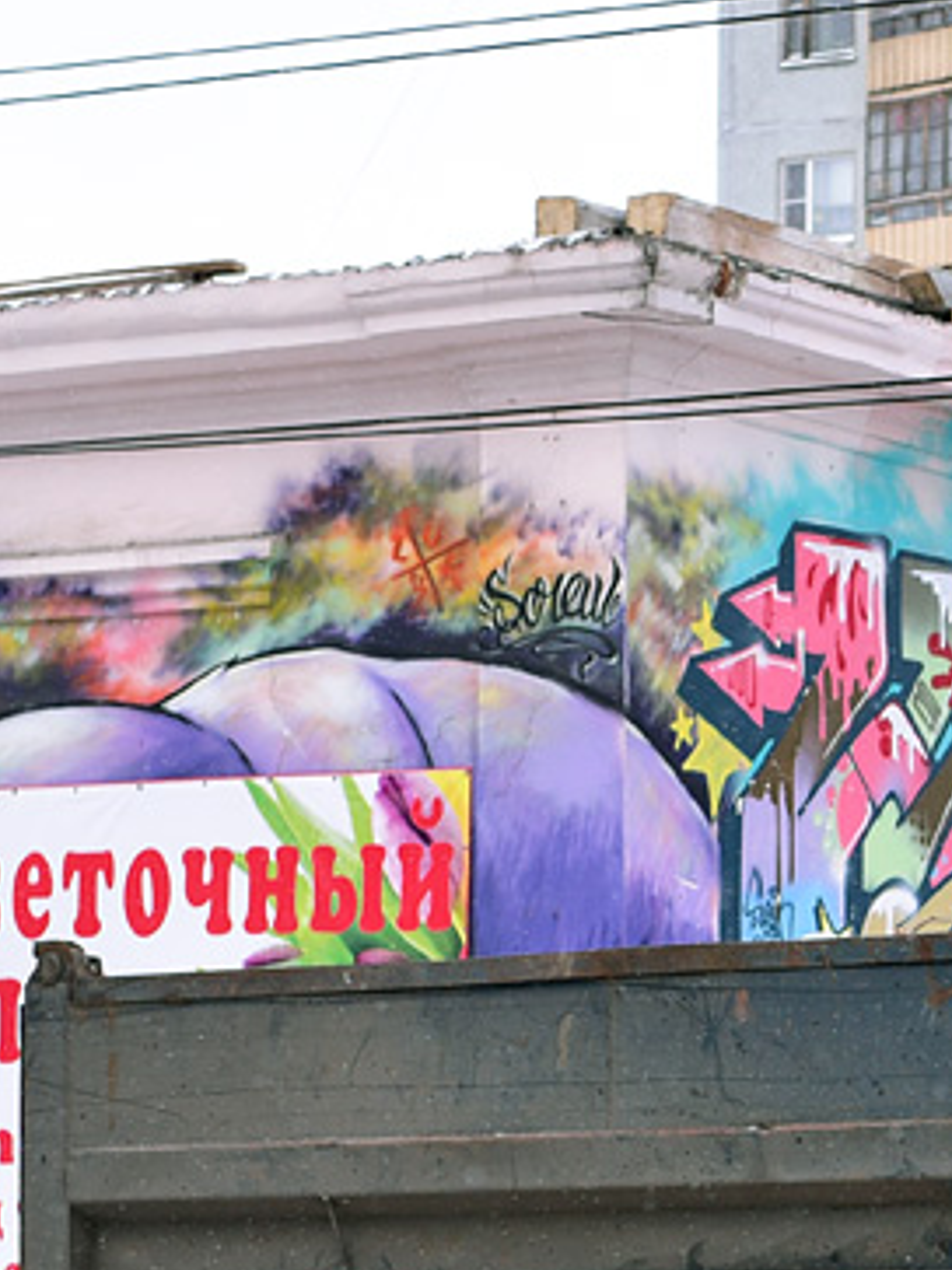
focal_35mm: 159
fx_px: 5834
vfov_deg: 12.4
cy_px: 1067
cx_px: 1480
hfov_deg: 9.1
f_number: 4
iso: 400
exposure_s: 1/400
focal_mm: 50
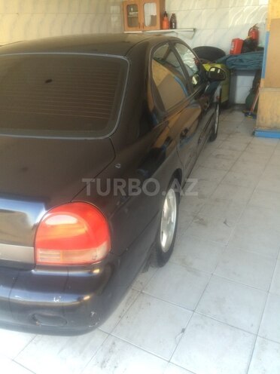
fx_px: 313
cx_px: 140
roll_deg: +4.1
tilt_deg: -28.4
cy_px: 187
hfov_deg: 48.2
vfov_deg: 61.7
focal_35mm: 29
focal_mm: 4.15
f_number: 2.2
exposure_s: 1/33
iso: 40
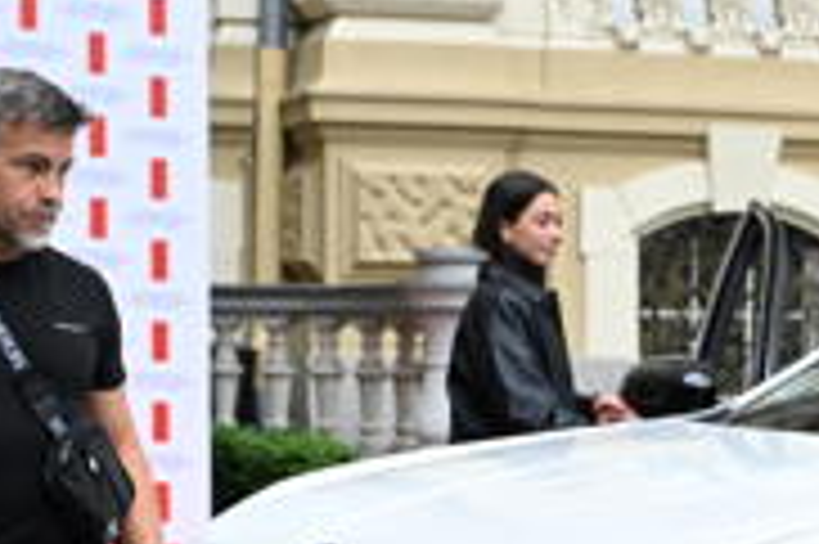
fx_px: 3364
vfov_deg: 9.1
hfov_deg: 13.6
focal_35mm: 148
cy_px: 724
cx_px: 868
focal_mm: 39
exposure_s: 1/1000
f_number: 4.5
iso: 1000
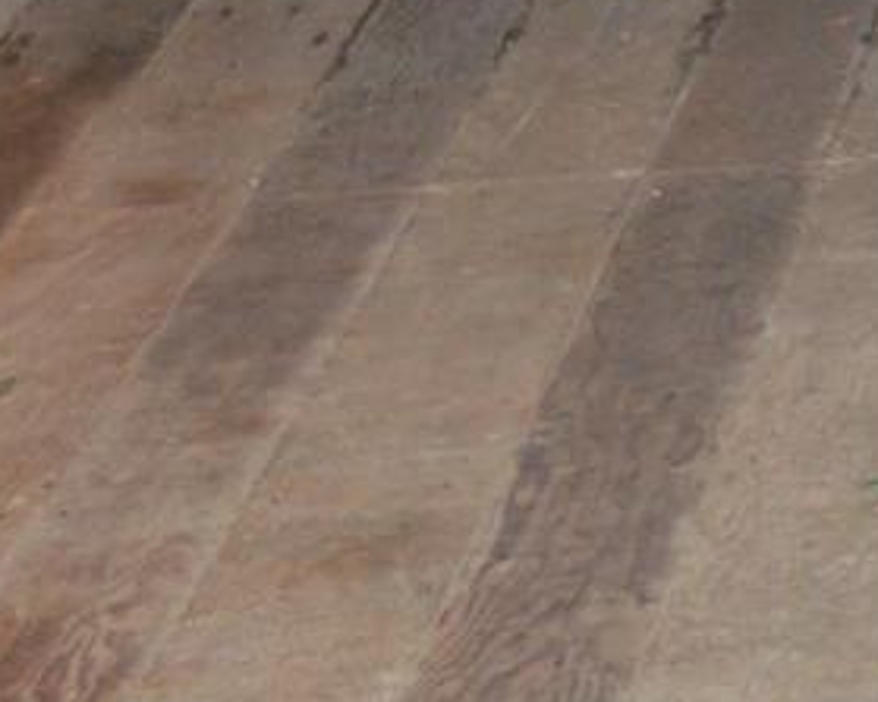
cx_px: 2382
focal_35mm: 248
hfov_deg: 7.2
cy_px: -320
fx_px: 6442
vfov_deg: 6.2
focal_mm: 24
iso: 800
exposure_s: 1/60
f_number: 4
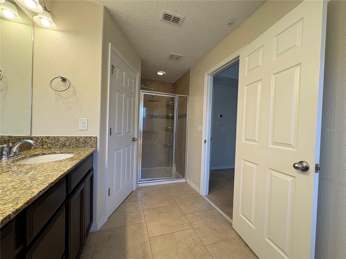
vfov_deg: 85.7
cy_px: 130
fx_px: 140
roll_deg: -2.1
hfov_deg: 102.1
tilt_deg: -0.1
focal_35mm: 14
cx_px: 173
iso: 160
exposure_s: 1/120
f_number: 2.2
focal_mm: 2.22
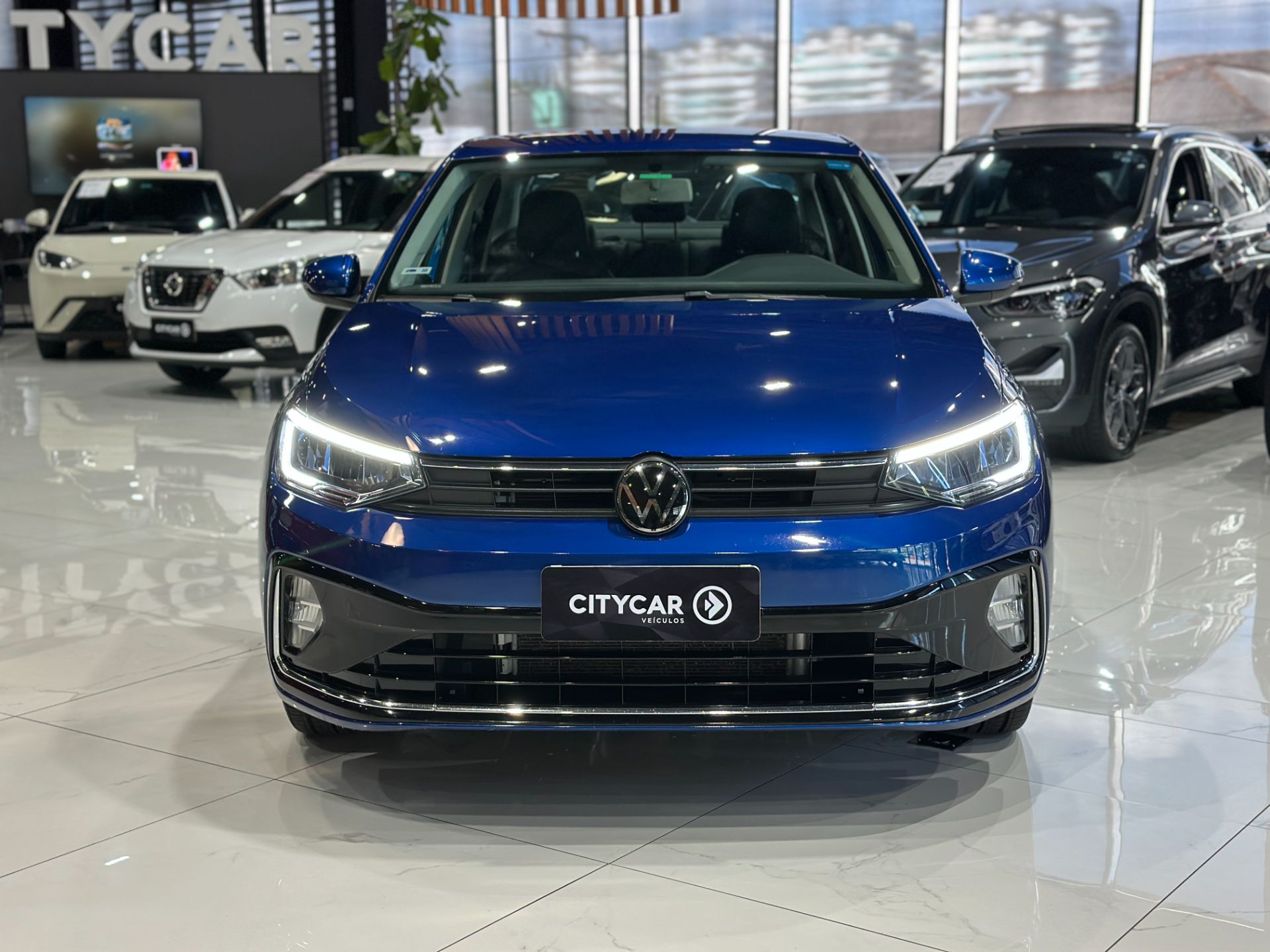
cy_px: 476
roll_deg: +0.1
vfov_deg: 30.3
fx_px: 1761
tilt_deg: -9.3
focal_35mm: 48
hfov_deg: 39.7
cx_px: 635
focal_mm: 6.86
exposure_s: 1/120
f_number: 1.78
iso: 200
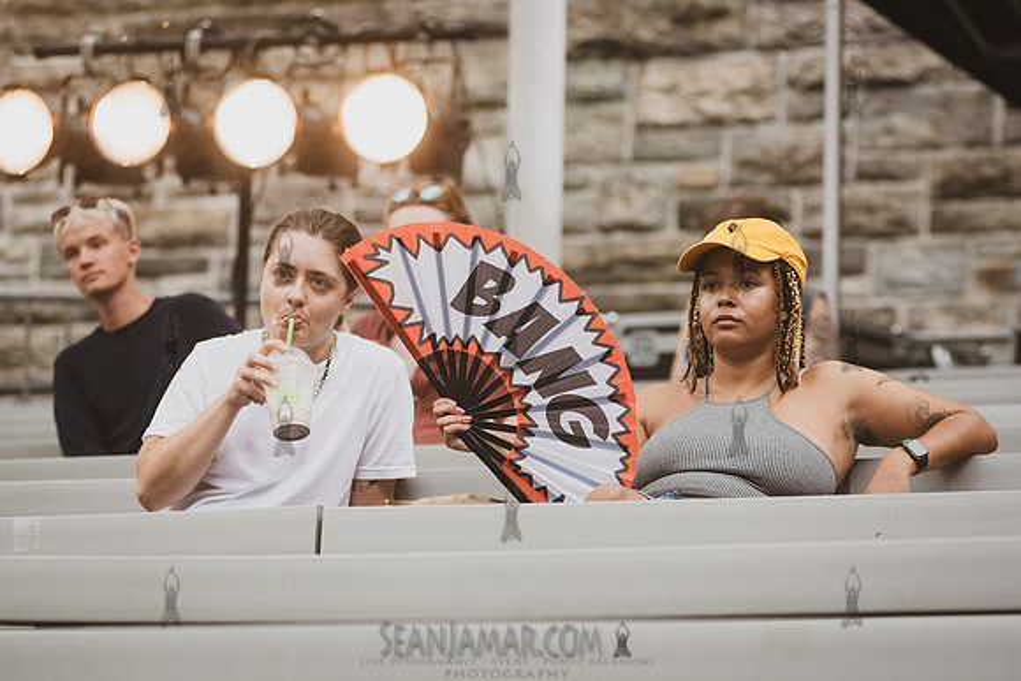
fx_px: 3937
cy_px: 367
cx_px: 528
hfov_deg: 14.8
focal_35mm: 139
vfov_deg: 9.9
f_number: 4
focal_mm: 120
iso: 4000
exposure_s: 1/1000
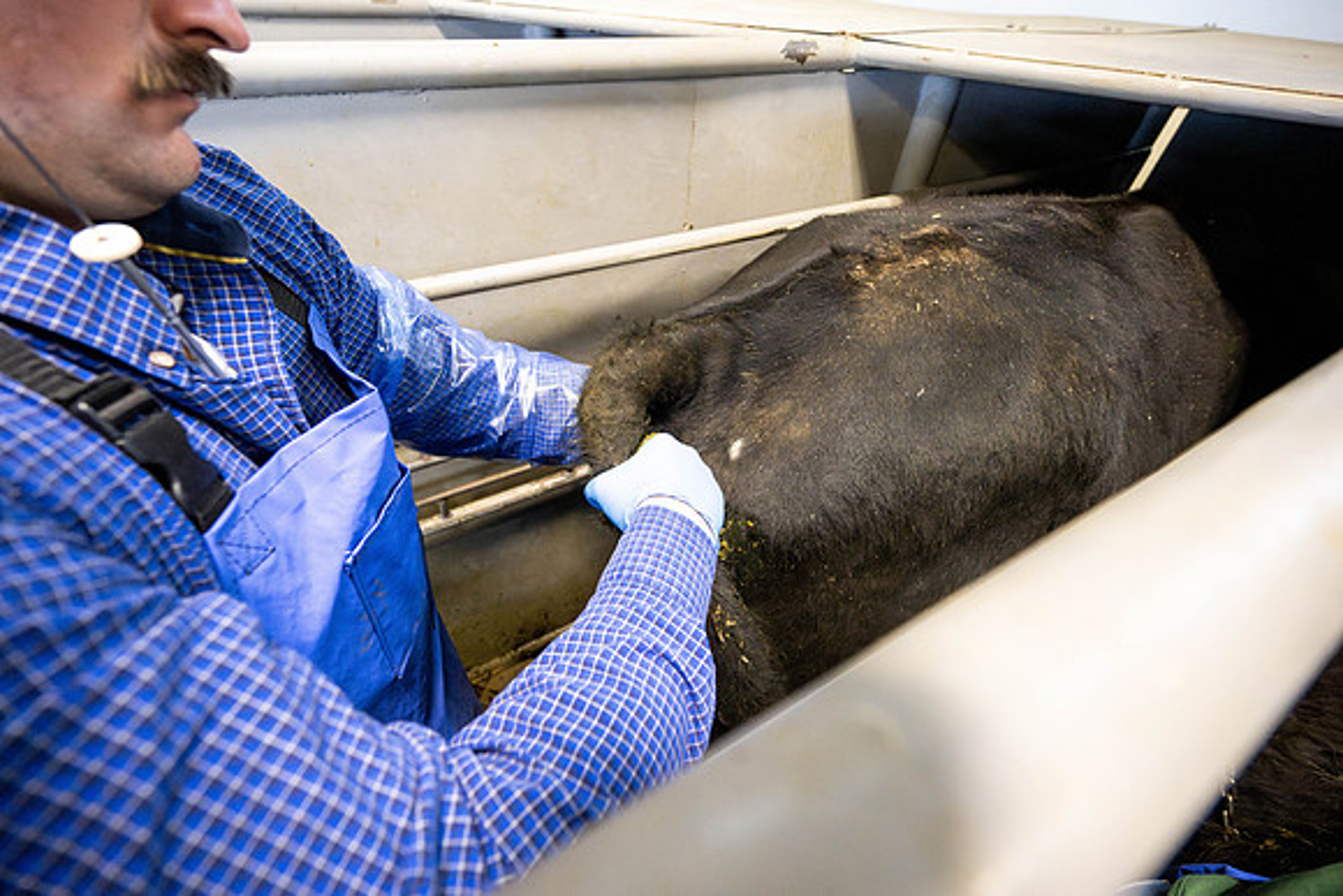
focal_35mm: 14
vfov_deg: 81.2
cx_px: 672
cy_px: 448
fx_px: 522
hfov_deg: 104.2
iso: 4000
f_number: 4
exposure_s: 1/250
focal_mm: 14
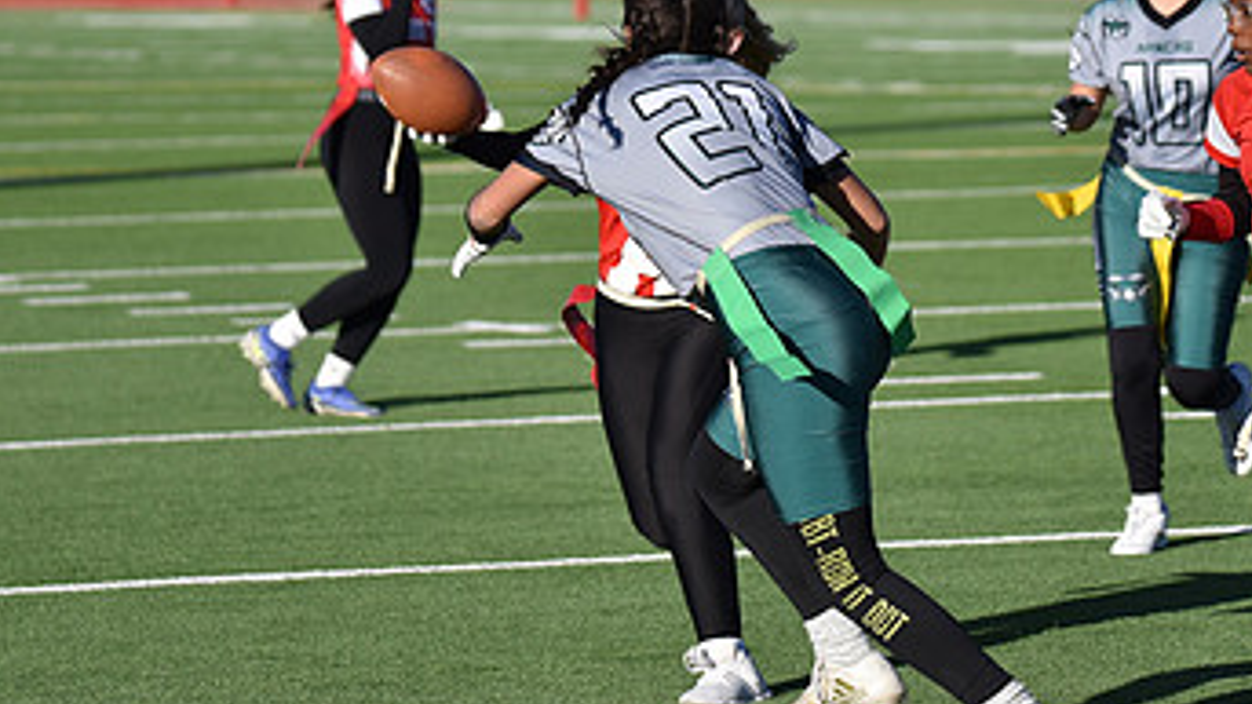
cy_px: 173
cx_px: 781
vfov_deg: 4.6
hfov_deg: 8.1
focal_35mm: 266
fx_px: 8831
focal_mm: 150
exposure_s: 1/4000
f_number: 5
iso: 450
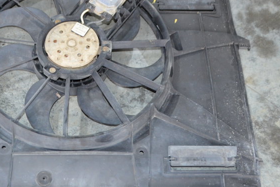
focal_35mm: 60
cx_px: 69
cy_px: 100
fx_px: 467
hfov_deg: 32.7
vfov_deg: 22.6
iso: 1000
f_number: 3.8
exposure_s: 1/60
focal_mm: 22
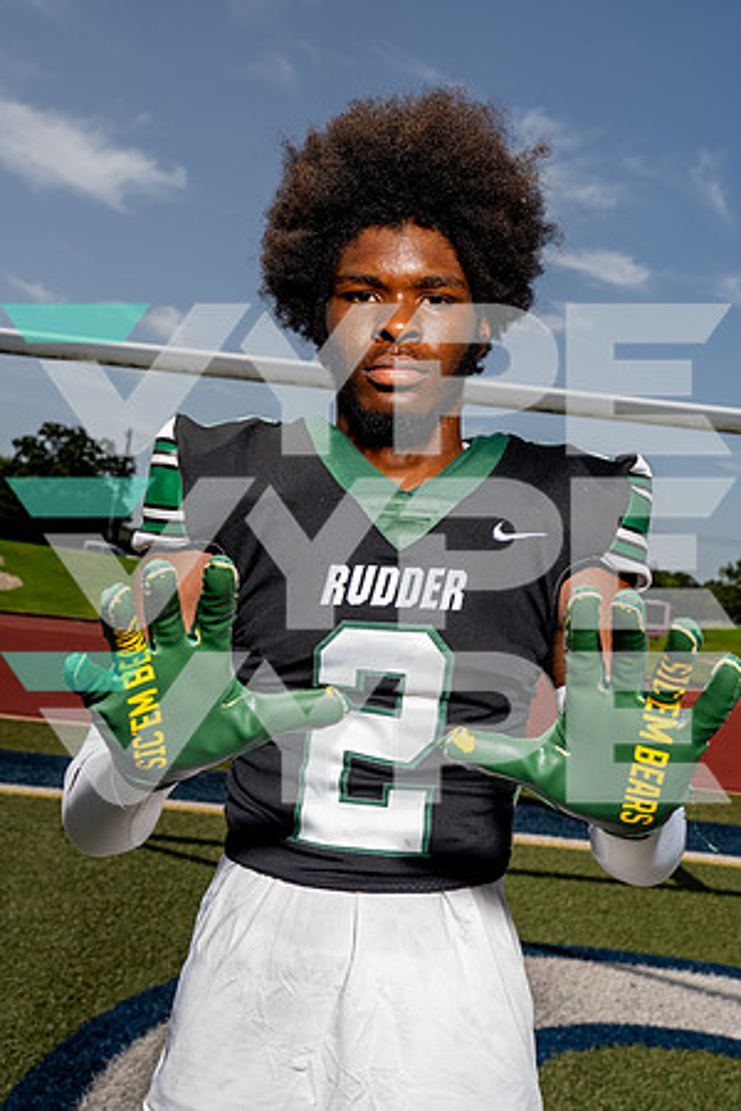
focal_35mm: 36
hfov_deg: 36.9
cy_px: 556
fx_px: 1111
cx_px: 370
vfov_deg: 53.1
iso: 100
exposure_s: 1/250
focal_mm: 36
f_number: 8
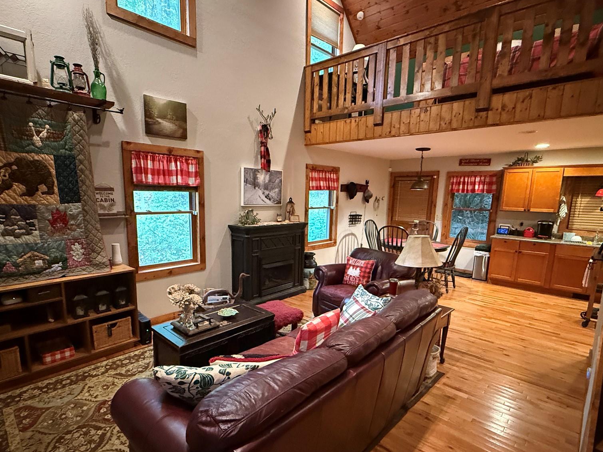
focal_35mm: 19
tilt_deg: -9.8
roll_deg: -0.9
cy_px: 252
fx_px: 331
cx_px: 288
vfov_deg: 68.5
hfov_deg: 84.6
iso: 1250
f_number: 2.2
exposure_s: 1/40
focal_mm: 2.22
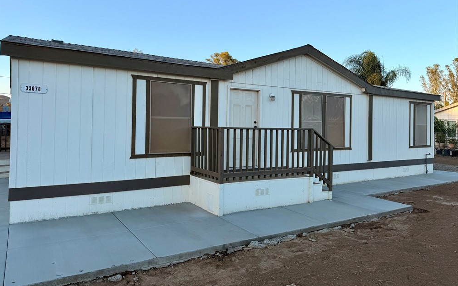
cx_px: 224
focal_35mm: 26
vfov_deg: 47.4
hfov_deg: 70.4
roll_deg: -0.5
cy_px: 122
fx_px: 324
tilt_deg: +0.6
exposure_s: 1/1174
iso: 80
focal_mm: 6.76
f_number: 1.78
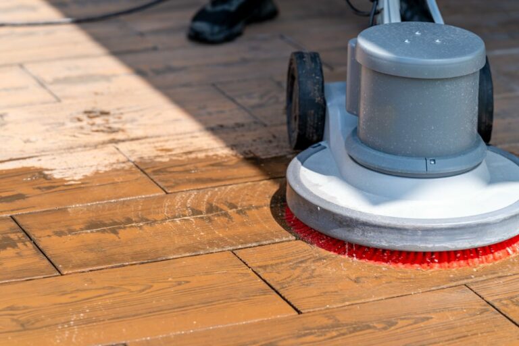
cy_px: 173
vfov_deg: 10.2
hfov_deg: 15.2
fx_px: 1946
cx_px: 260
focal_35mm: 135
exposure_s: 1/800
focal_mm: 135
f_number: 3.5
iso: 100
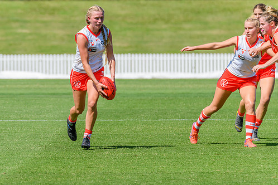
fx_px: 3838
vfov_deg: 2.8
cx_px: 89
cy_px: 78
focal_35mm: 497
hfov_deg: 4.1
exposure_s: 1/2000
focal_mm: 360
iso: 800
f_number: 9
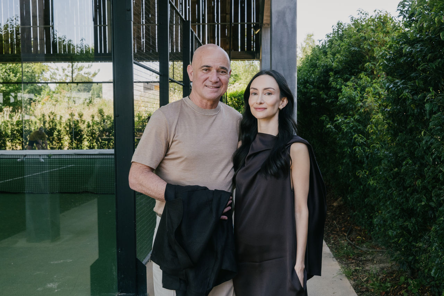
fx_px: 506
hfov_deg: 47.4
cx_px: 222
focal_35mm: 41
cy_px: 148
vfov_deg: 32.6
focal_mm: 41
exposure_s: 1/250
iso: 1600
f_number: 9
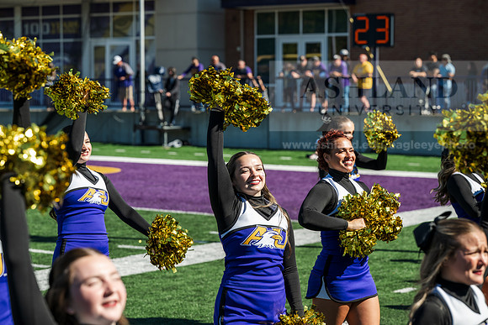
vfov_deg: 14.3
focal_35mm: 96
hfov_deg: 21.2
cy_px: 162
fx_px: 1302
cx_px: 244
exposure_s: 1/1000
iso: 160
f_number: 4.5
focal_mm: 96
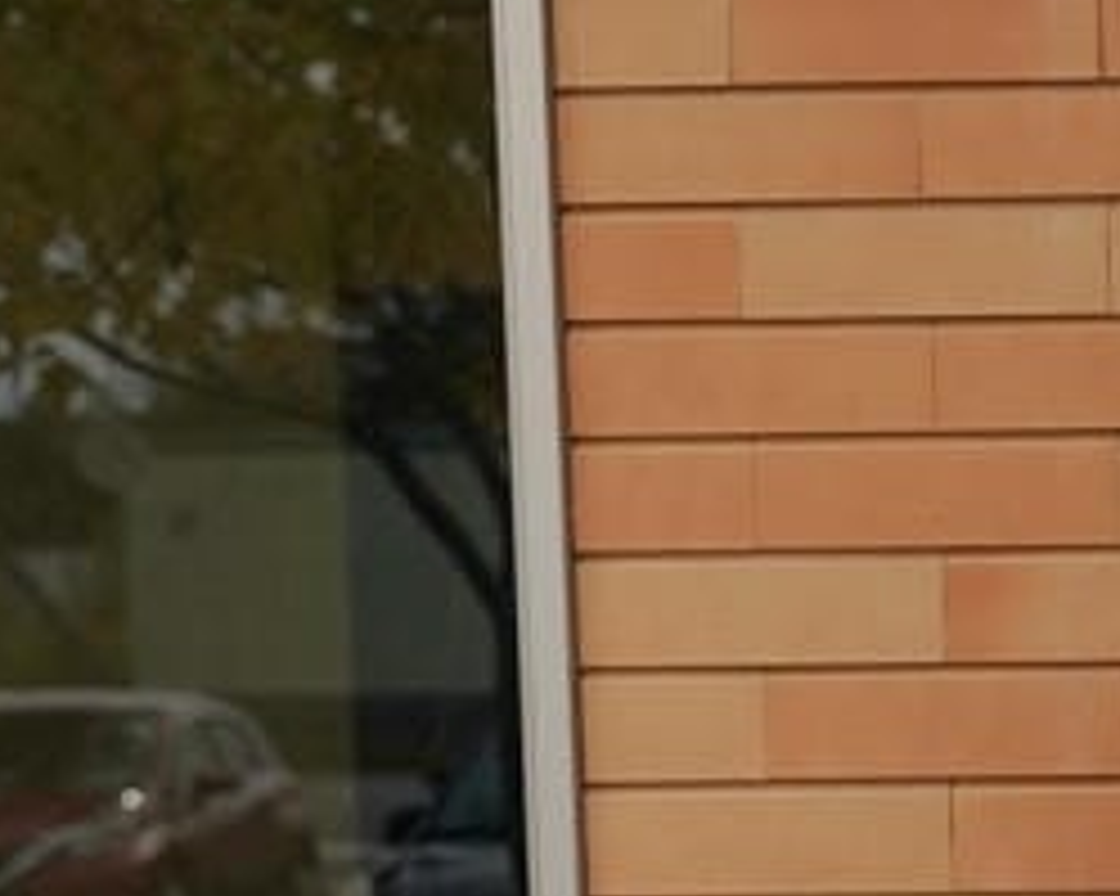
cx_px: 2424
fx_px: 5699
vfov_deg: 8.9
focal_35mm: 172
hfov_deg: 10.2
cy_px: 1076
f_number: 4.5
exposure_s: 1/200
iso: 100
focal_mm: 38
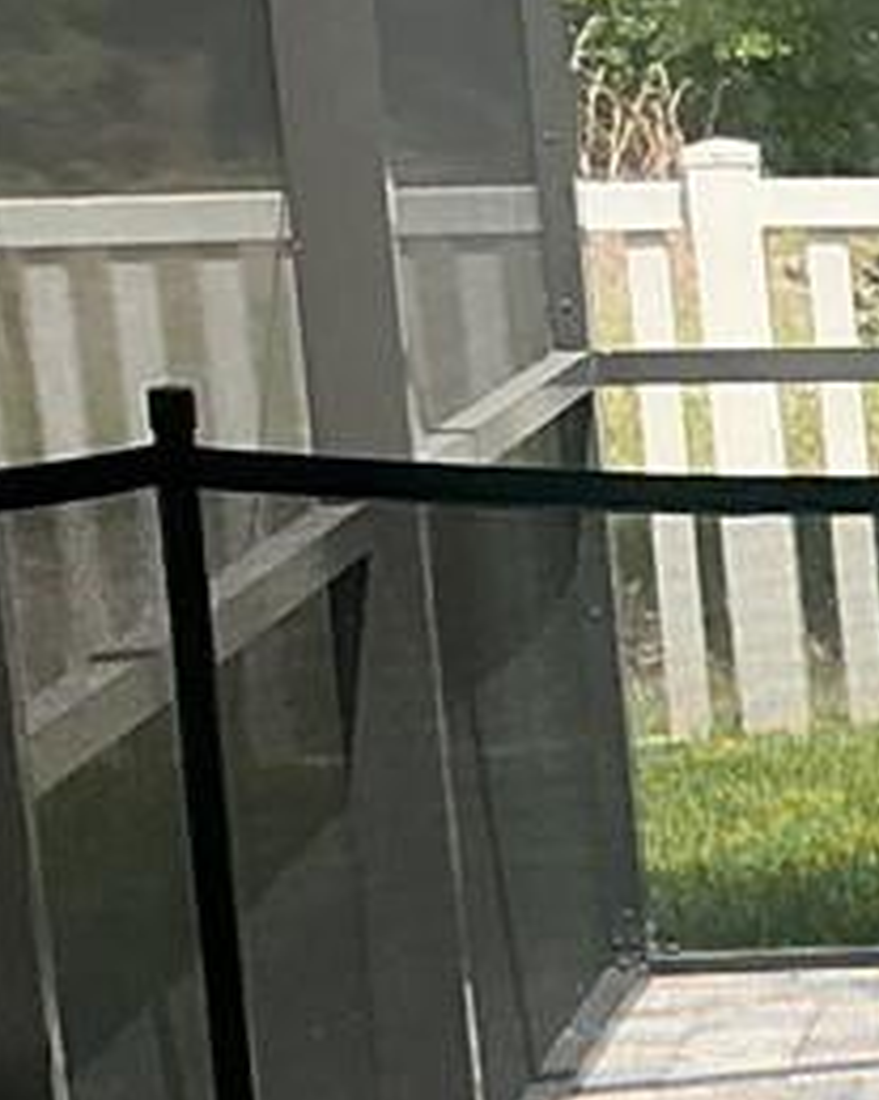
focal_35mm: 175
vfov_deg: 10.8
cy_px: 1312
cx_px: 2888
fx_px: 5694
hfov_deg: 7.5
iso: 25
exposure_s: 1/397
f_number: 1.8
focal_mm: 3
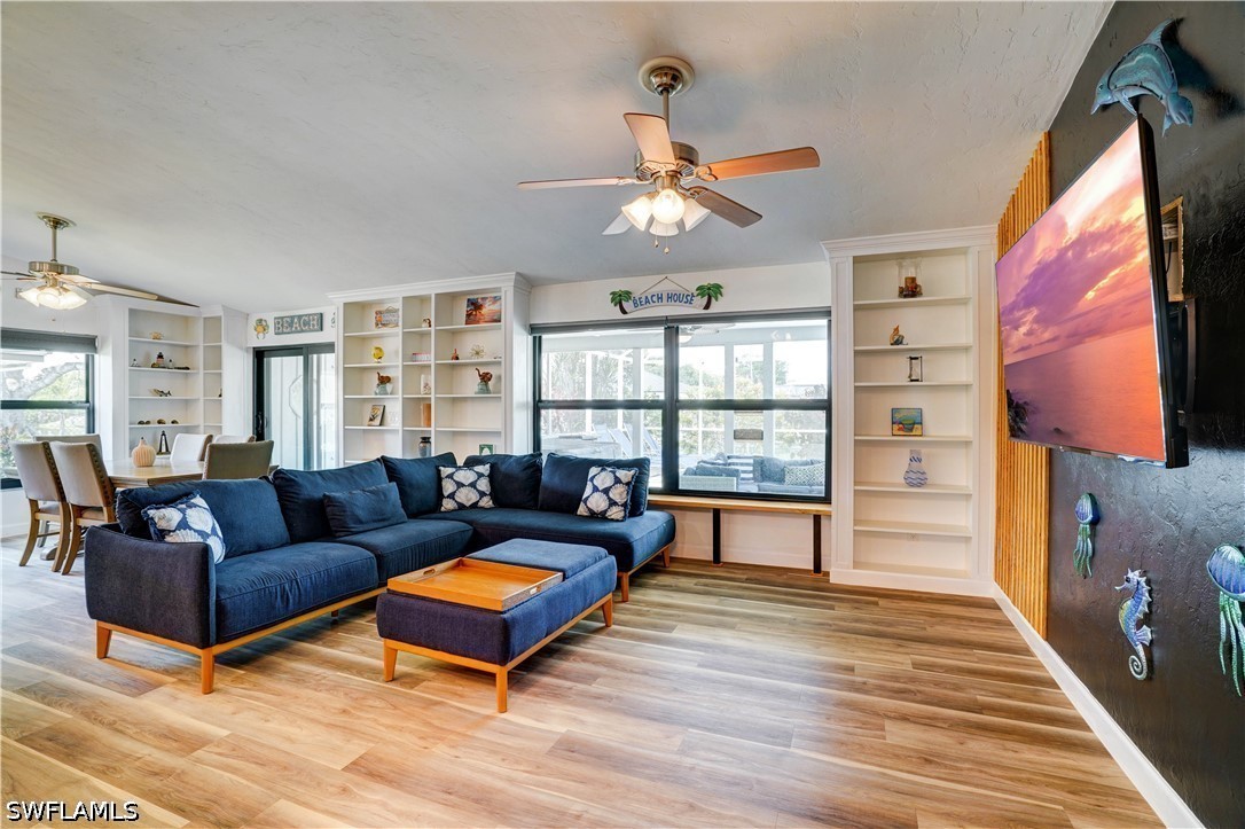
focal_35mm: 16
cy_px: 414
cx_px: 622
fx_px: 553
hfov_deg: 96.8
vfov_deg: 73.7
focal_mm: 16
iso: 400
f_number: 8
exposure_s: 1/2.5
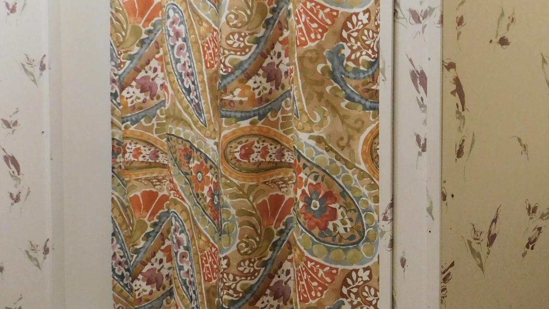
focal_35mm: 58
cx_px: 458
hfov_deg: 34.6
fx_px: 844
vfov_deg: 20.6
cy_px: 216
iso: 400
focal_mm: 5.3
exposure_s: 1/30
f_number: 3.2
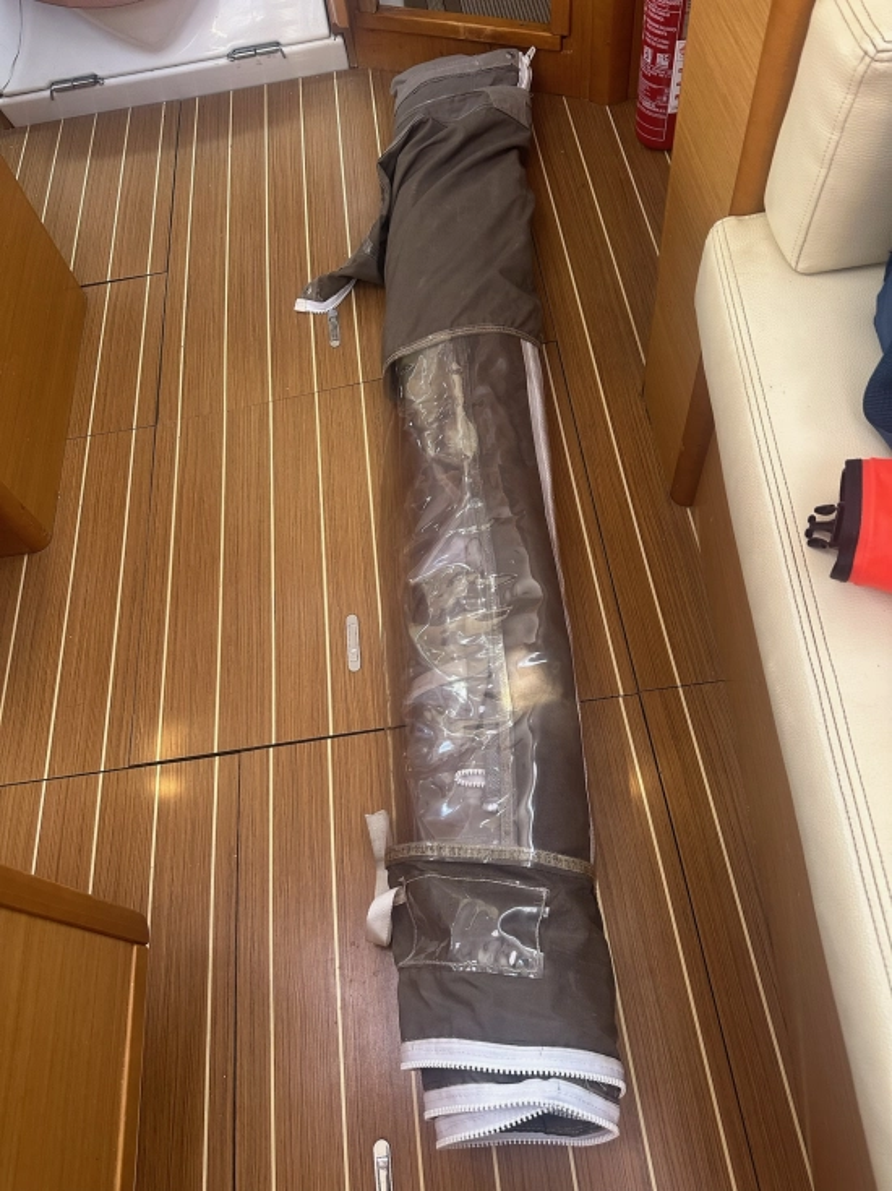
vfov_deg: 71.6
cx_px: 446
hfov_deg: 56.8
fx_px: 825
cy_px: 596
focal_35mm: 24
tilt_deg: -59.6
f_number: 1.78
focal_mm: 6.86
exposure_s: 1/96
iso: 250
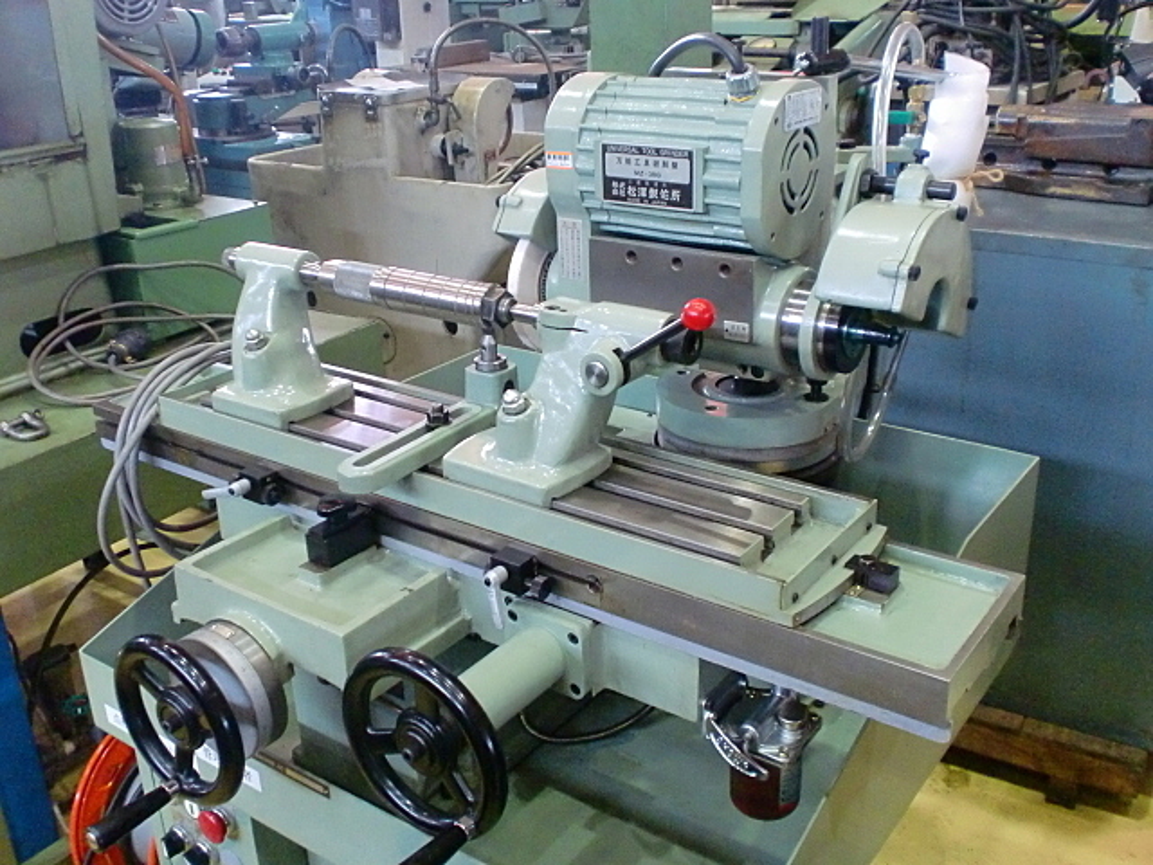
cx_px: 576
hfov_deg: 52.6
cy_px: 432
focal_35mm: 35
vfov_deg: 40.7
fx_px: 1166
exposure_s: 1/60
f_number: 3.1
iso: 500
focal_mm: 6.3
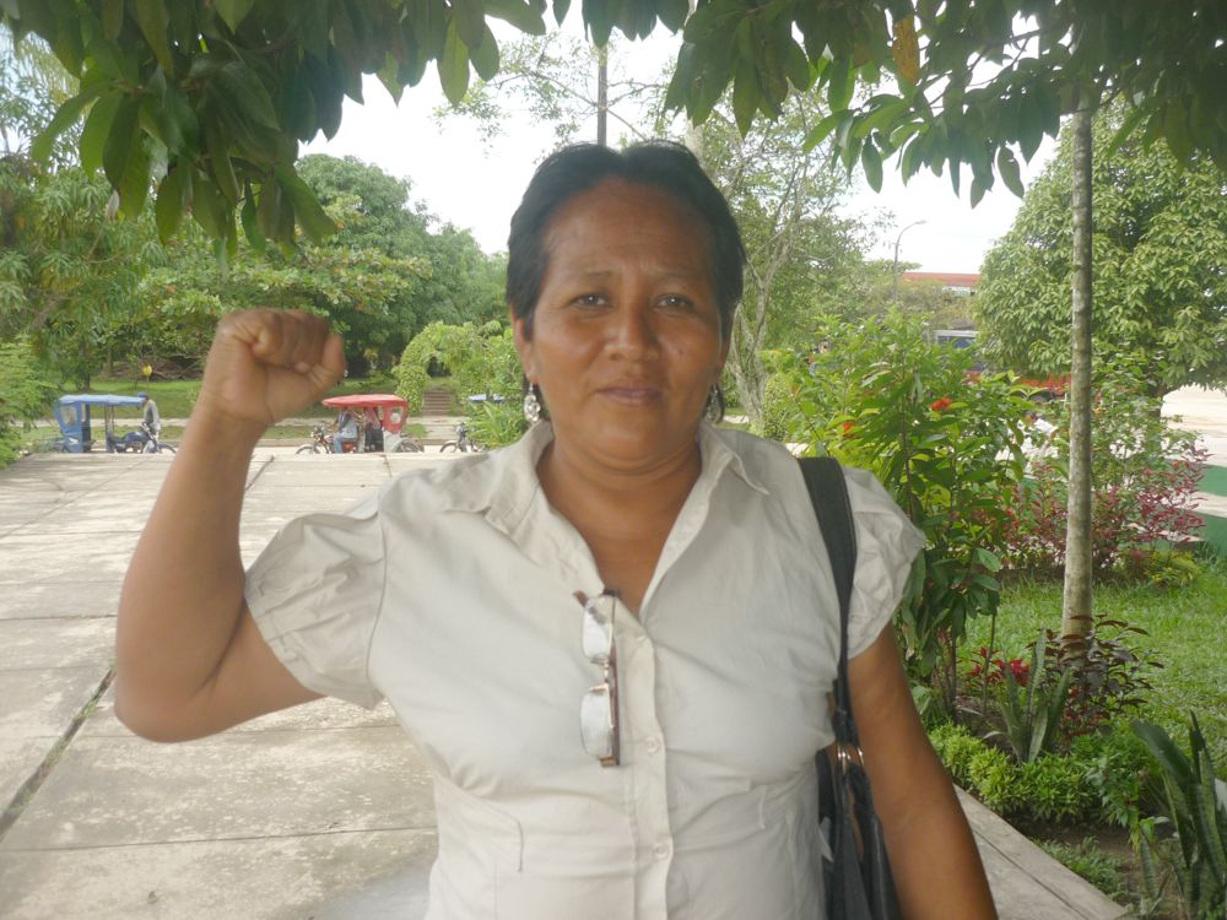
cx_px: 614
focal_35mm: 33
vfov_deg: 42.9
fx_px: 1170
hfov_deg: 55.4
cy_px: 460
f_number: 2.8
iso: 100
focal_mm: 5.5
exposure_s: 1/400
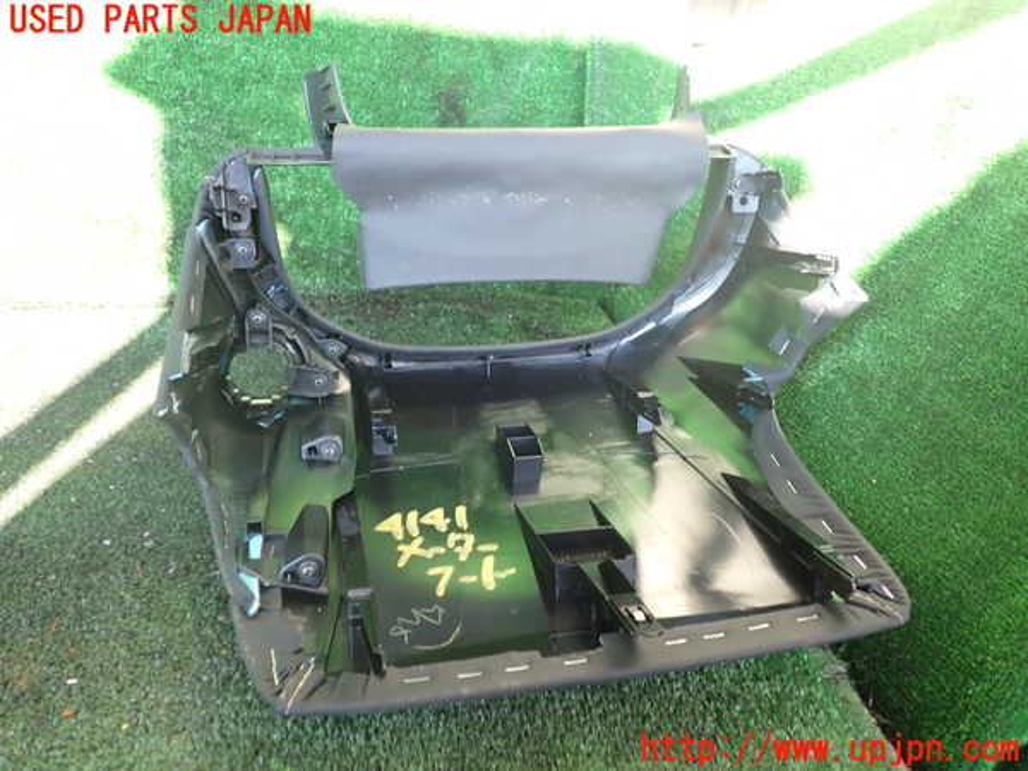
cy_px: 386
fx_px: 891
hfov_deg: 60.0
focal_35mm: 30
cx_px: 514
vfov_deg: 46.8
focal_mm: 5.4
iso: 125
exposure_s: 1/60
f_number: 2.3
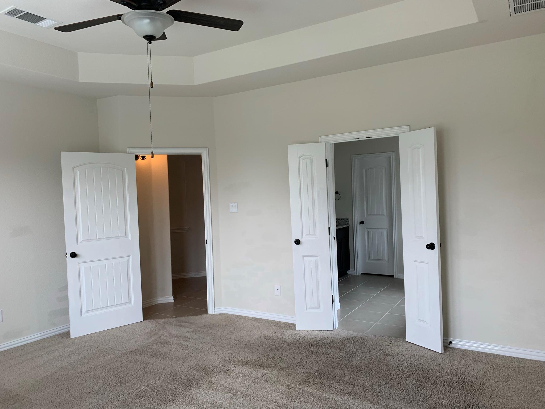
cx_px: 272
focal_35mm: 26
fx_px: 409
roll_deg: +1.2
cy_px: 204
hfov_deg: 67.3
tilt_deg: -0.5
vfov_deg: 53.1
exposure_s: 1/121
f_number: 1.8
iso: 64
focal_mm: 4.25
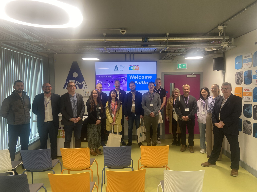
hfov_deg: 67.3
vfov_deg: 53.1
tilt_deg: -1.8
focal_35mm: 26
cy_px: 96
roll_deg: +1.1
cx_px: 128
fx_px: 193
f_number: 1.8
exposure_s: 1/100
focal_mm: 4.25
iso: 125
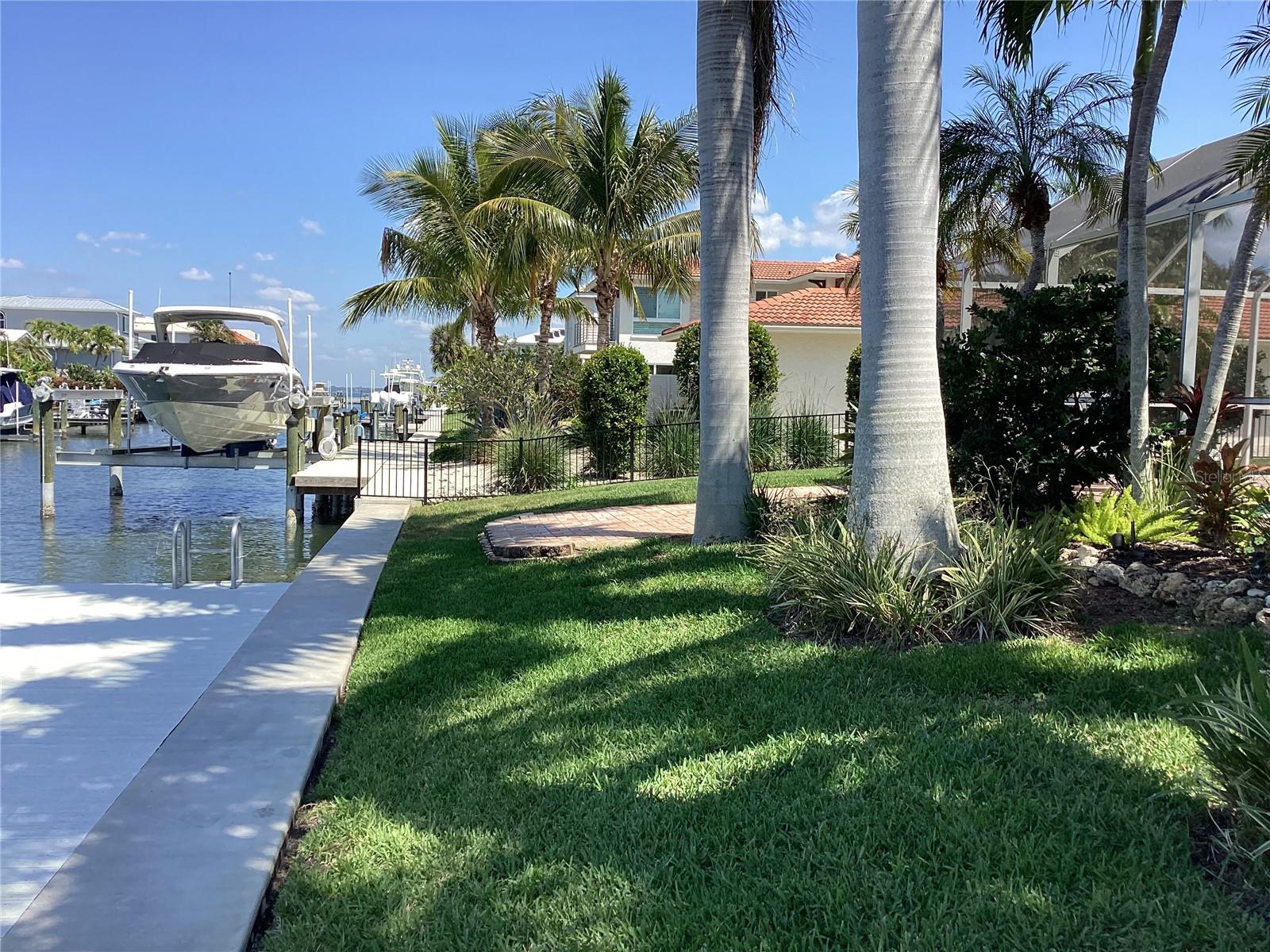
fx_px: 1137
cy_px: 476
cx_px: 635
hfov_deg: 58.4
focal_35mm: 31
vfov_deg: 45.4
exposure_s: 1/947
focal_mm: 3.3
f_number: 2.4
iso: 25
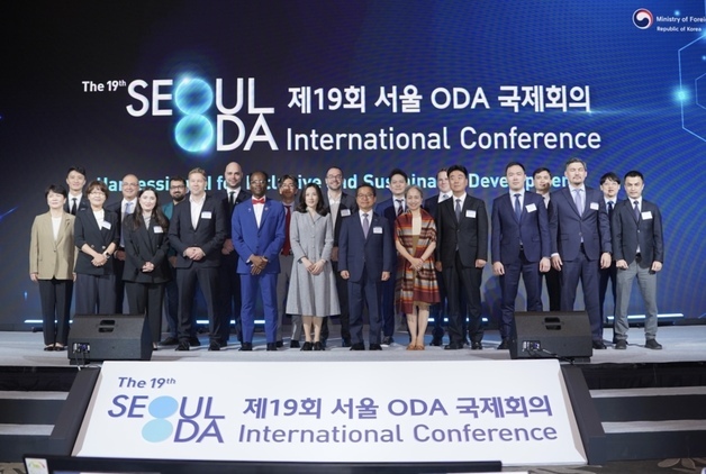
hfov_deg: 61.3
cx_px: 353
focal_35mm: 30
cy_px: 237
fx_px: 596
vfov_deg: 43.4
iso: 500
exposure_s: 1/250
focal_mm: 30.3
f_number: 2.8
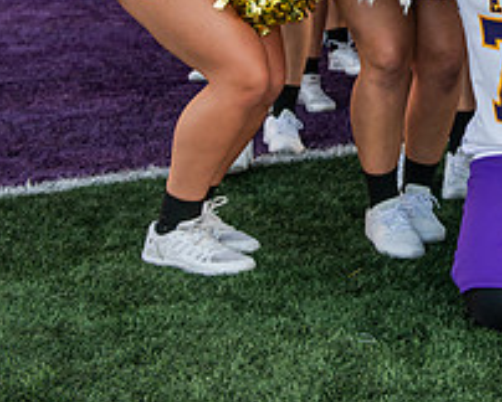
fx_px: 1680
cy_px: -68
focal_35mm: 113
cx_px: 582
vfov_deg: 13.3
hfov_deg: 16.4
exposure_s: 1/500
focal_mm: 42
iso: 320
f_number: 4
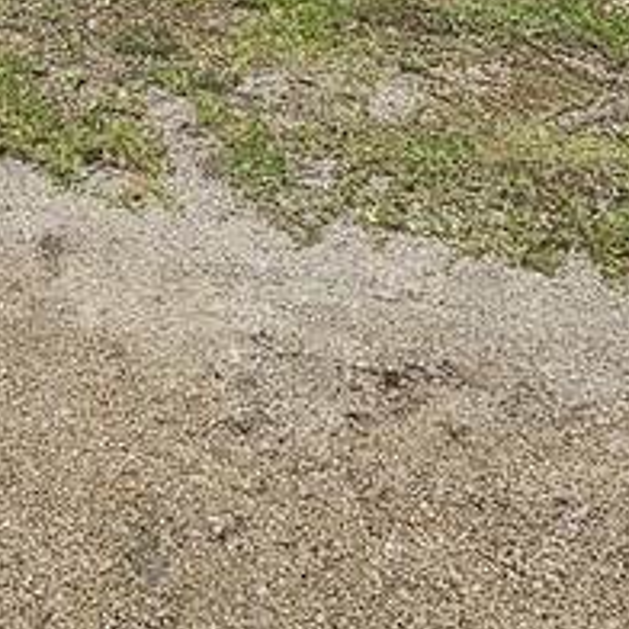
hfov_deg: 21.2
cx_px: -160
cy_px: -751
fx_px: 1542
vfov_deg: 15.9
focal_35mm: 75
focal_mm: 2.2
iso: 50
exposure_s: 1/4021
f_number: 2.2
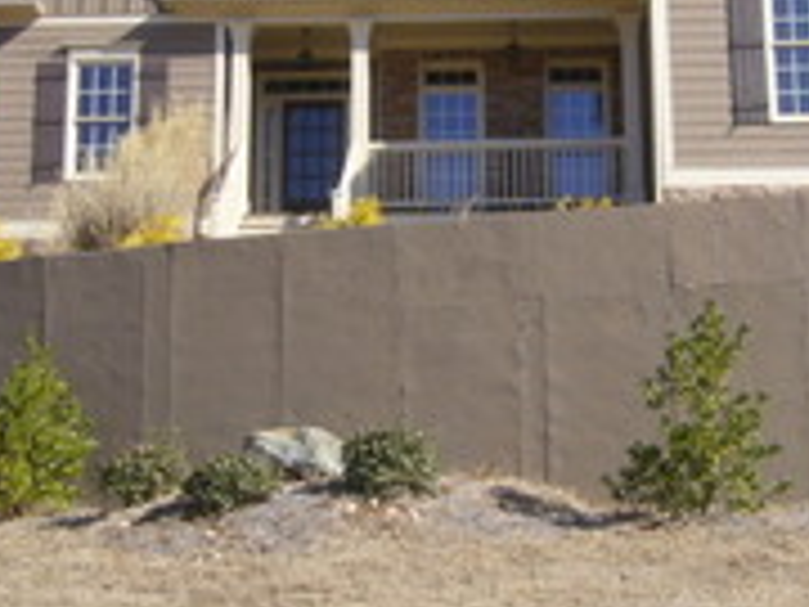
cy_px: 207
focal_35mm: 68
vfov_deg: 21.5
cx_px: 508
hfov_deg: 28.5
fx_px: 1589
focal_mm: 5.8
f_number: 5.6
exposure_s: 1/250
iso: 80
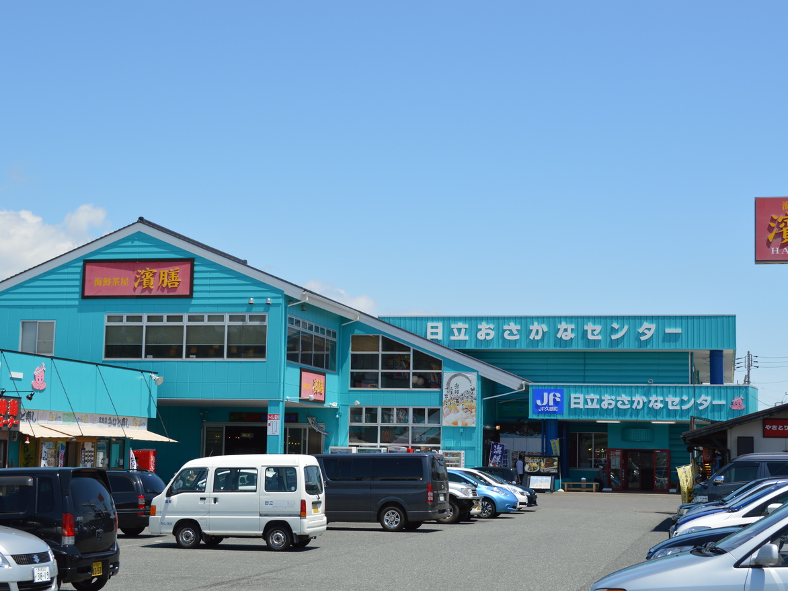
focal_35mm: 58
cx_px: 438
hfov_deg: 33.4
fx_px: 1310
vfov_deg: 25.4
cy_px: 293
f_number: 8
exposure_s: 1/250
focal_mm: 35
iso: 100
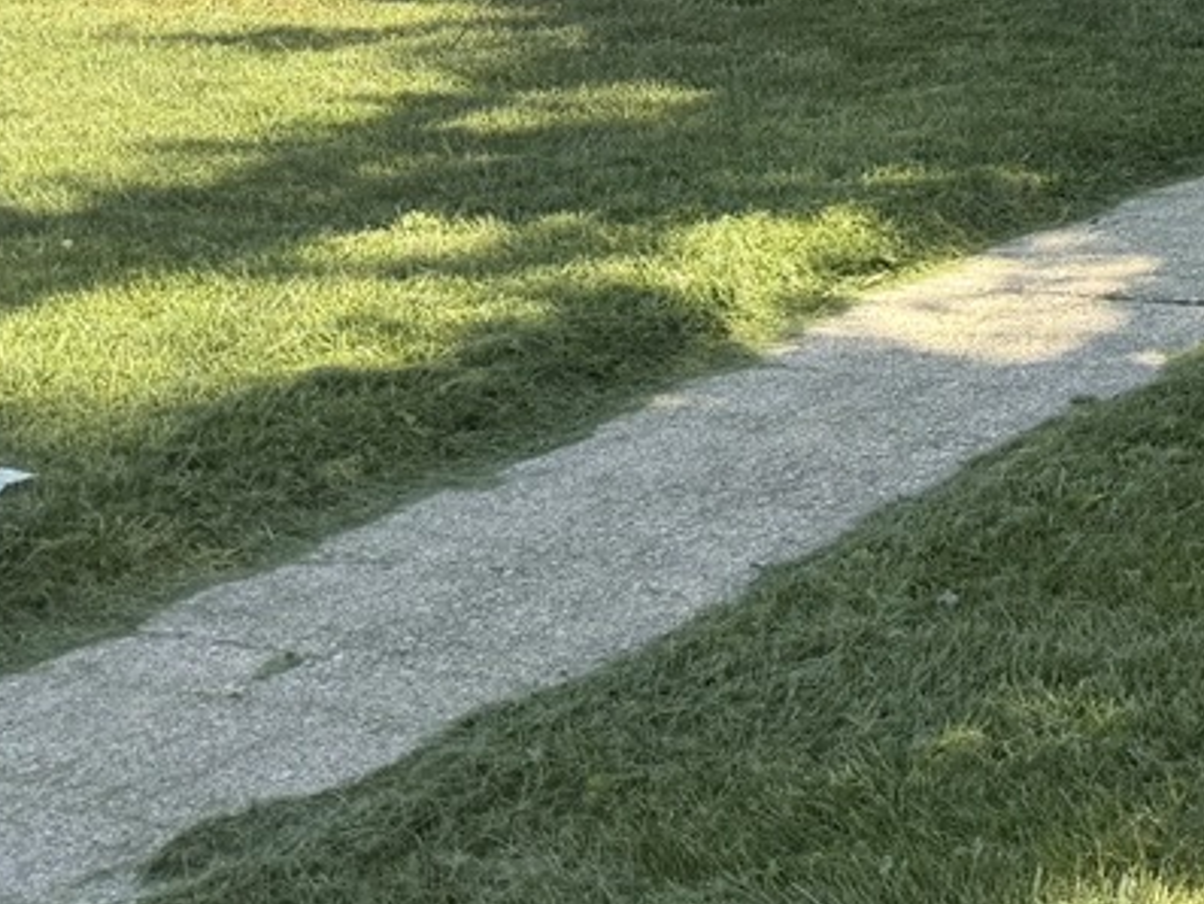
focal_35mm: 87
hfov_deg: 18.1
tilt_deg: -1.2
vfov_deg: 15.9
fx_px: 3027
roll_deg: +1.2
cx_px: 2138
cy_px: -370
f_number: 1.78
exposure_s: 1/1314
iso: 100
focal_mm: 6.76
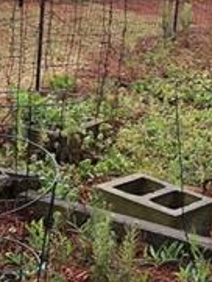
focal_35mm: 119
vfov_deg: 16.3
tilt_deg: -0.4
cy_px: 9
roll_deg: -0.3
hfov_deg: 11.2
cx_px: 441
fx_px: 971
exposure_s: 1/161
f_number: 1.8
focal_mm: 3.99
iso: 20
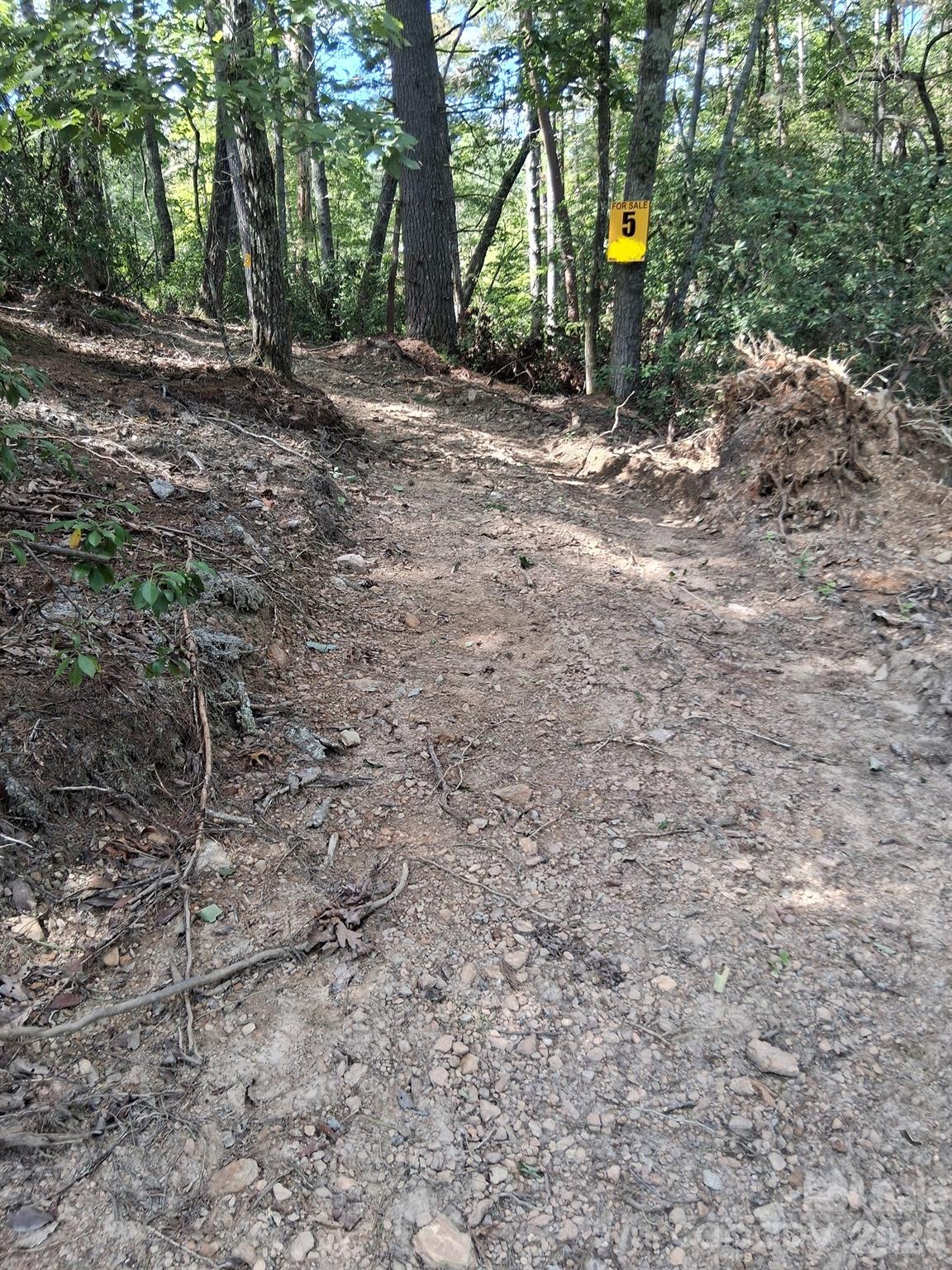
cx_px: 476
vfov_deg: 67.3
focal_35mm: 26
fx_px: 953
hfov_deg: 53.1
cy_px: 635
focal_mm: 3.98
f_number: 1.8
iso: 64
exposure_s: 1/120
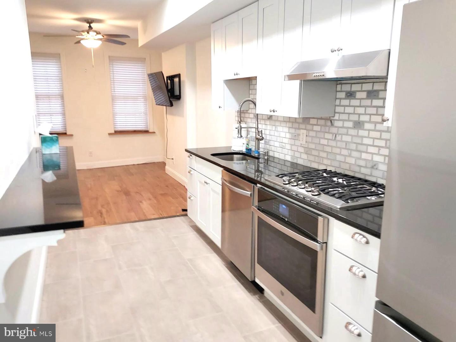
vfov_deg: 56.8
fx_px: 316
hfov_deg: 71.6
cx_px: 228
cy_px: 171
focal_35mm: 24
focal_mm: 4.6
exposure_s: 1/60
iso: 250
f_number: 1.8
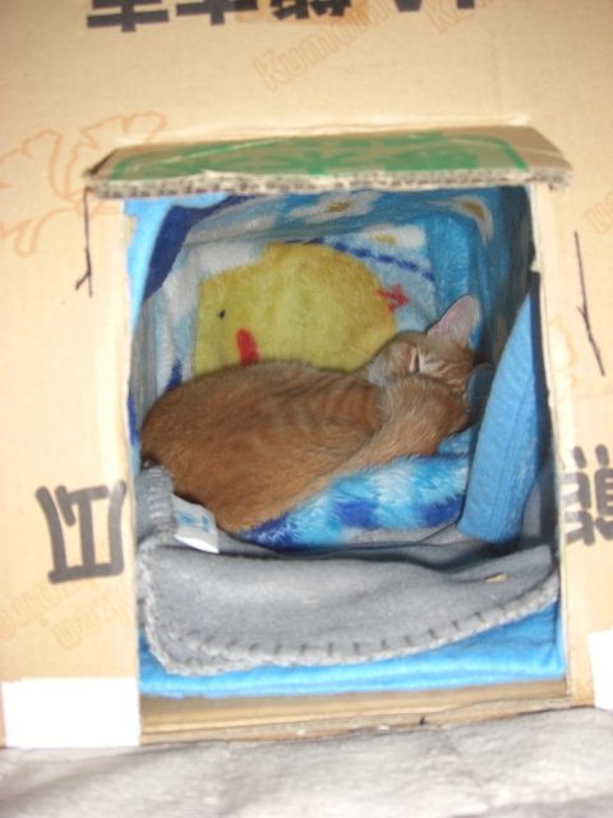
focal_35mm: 38
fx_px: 897
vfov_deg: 49.0
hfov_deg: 37.7
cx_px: 306
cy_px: 409
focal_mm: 7.9
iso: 200
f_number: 2.8
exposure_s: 1/60
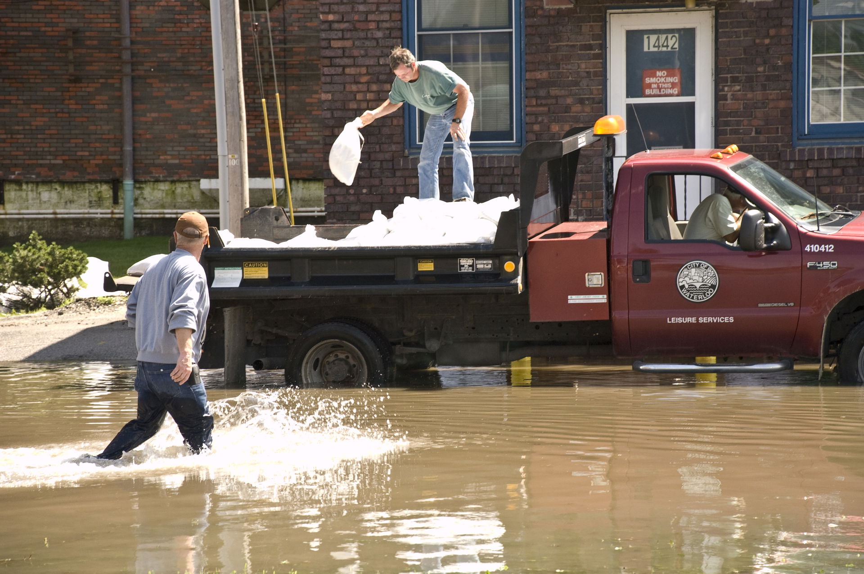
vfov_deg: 10.1
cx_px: 432
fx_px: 3237
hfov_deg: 15.2
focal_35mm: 135
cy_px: 287
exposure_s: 1/320
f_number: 6.7
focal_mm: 90
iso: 400
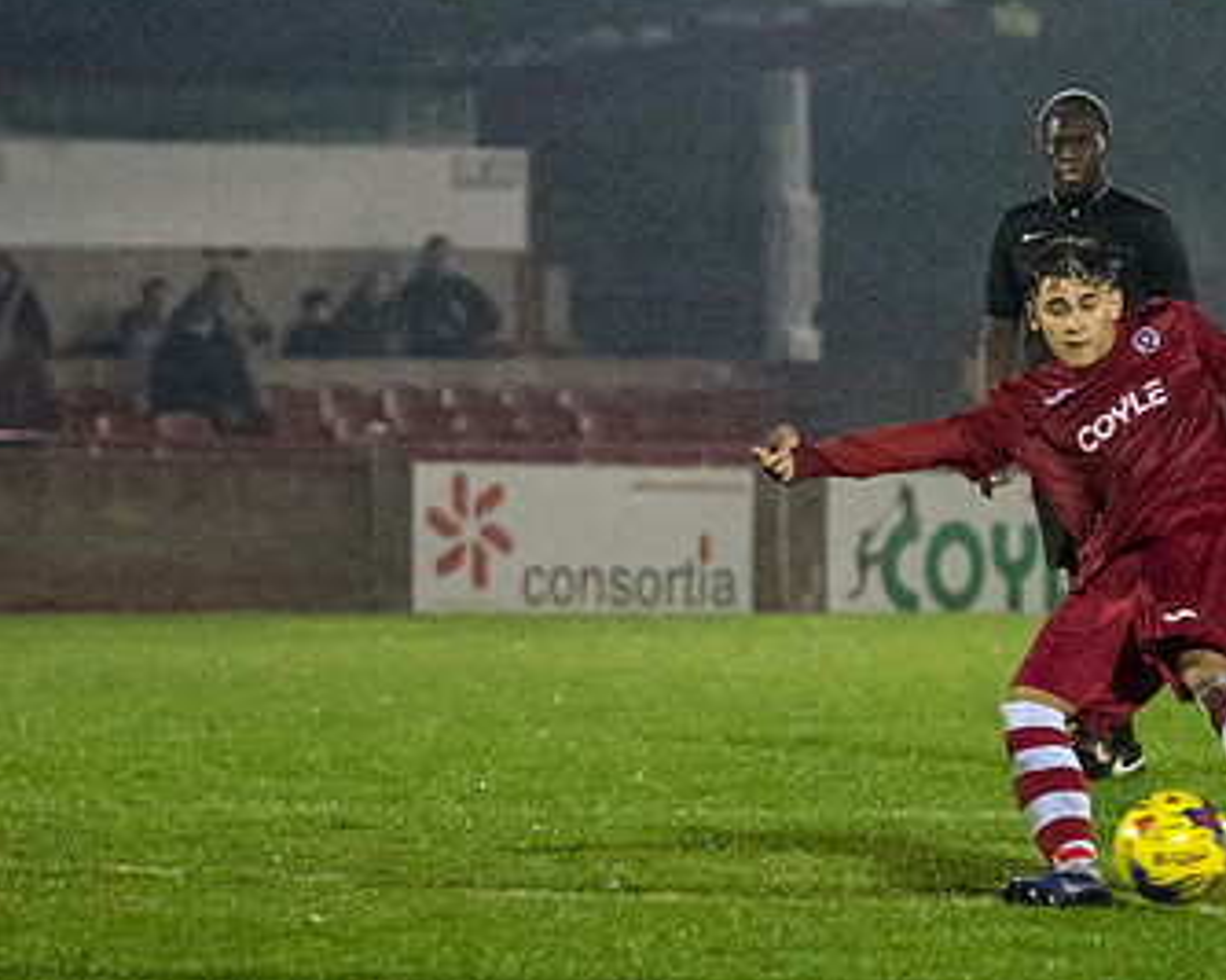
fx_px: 13421
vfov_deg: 4.2
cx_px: 1089
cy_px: 387
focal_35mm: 370
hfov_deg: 5.2
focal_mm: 110
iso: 6400
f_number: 2.8
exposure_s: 1/1250
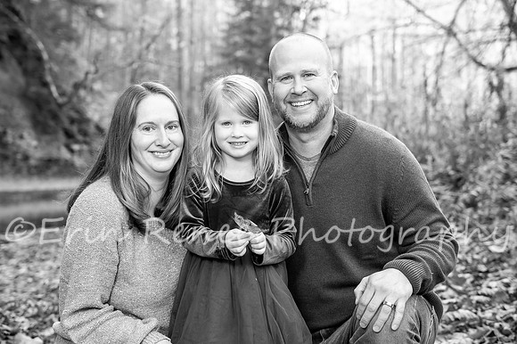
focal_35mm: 70
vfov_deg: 19.4
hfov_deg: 28.9
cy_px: 172
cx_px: 258
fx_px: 1005
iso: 400
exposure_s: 1/160
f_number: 5.6
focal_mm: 70
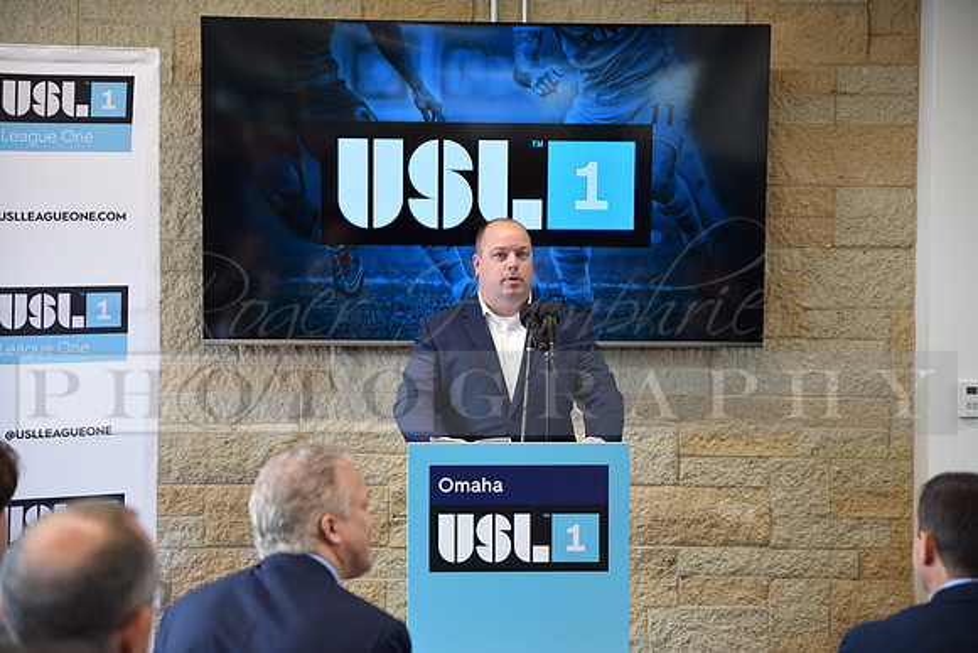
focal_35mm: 70
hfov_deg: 28.8
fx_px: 1902
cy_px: 326
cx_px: 489
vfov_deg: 19.5
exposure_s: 1/60
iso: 400
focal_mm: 70
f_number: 2.8
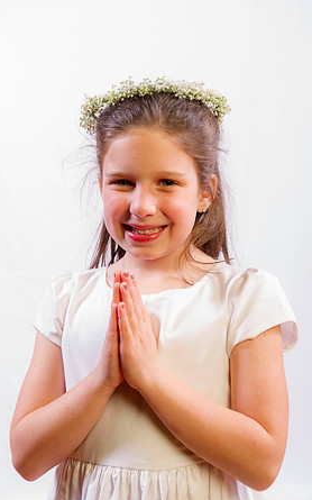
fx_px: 925
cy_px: 252
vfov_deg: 30.2
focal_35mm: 68
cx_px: 148
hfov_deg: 19.1
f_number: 7.1
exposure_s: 1/160
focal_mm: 66
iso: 100
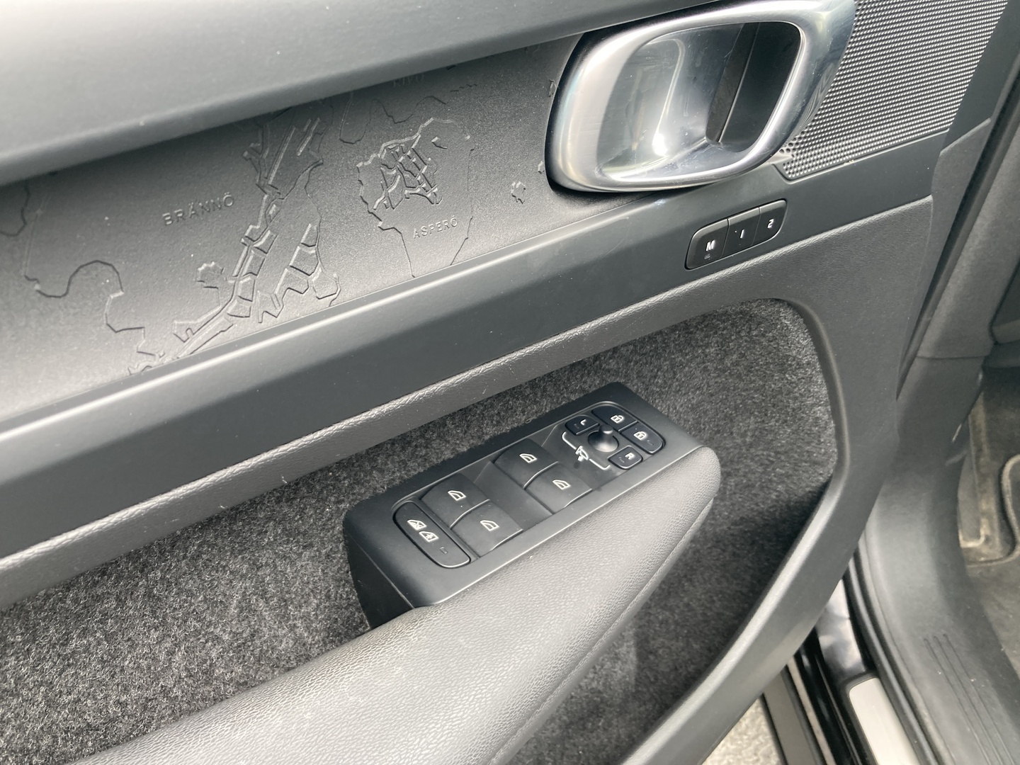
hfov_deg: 63.4
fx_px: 825
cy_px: 382
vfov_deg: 49.7
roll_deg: -0.8
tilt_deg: -40.2
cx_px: 510
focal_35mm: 28
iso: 64
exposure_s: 1/121
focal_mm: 3.99
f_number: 1.8
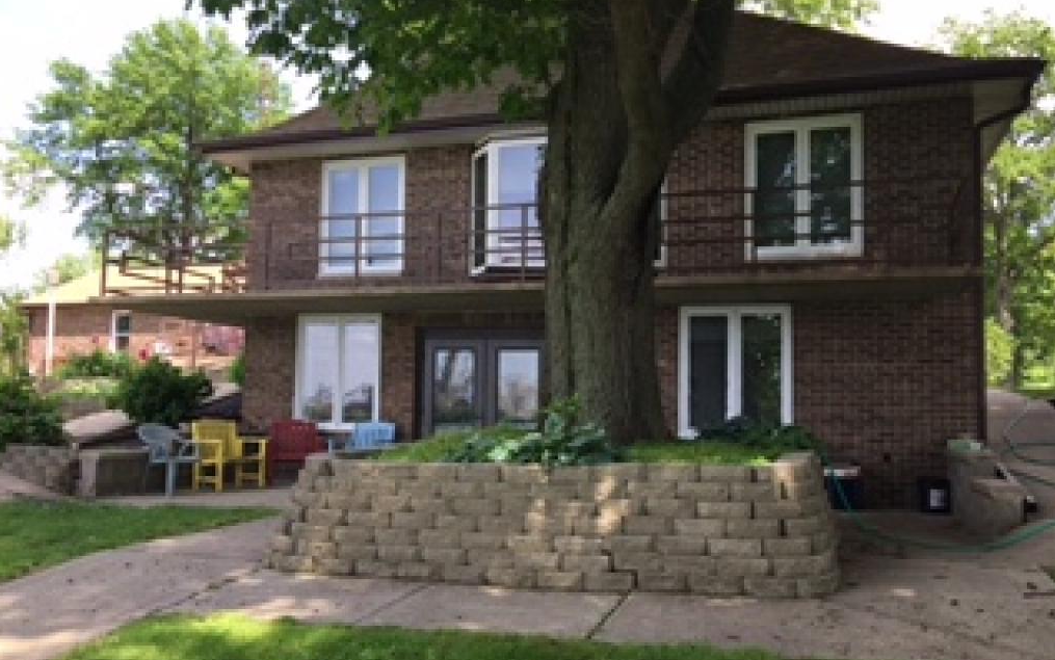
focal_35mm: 31
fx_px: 892
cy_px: 360
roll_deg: -1.9
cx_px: 528
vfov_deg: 40.6
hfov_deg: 61.2
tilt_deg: +5.0
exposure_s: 1/388
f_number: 2.2
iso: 32
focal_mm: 4.15
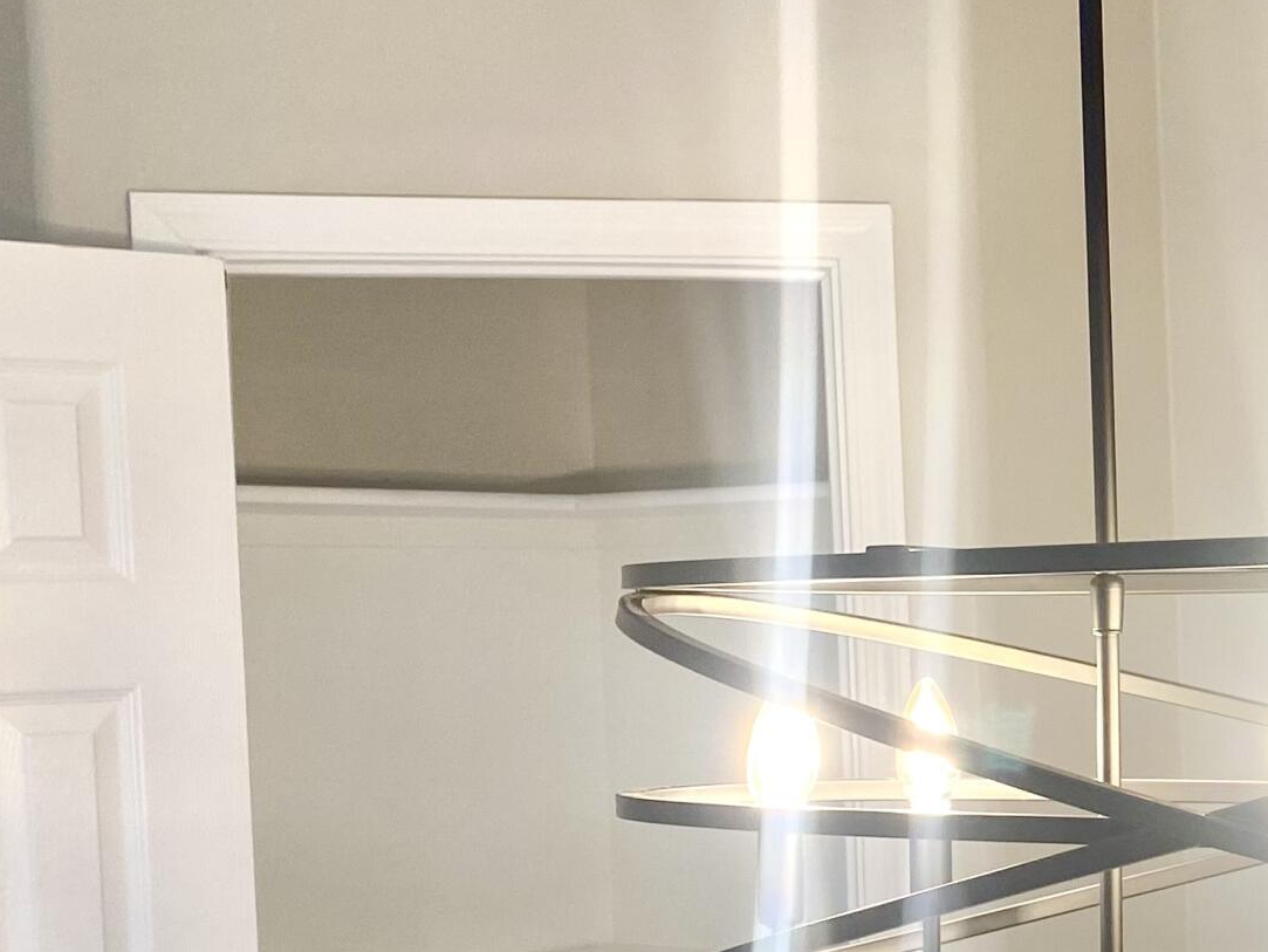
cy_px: 745
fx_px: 2638
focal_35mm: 72
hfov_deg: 24.5
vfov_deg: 20.3
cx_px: 1516
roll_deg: +0.9
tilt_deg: -2.3
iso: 64
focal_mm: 4.25
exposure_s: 1/60
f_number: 1.8
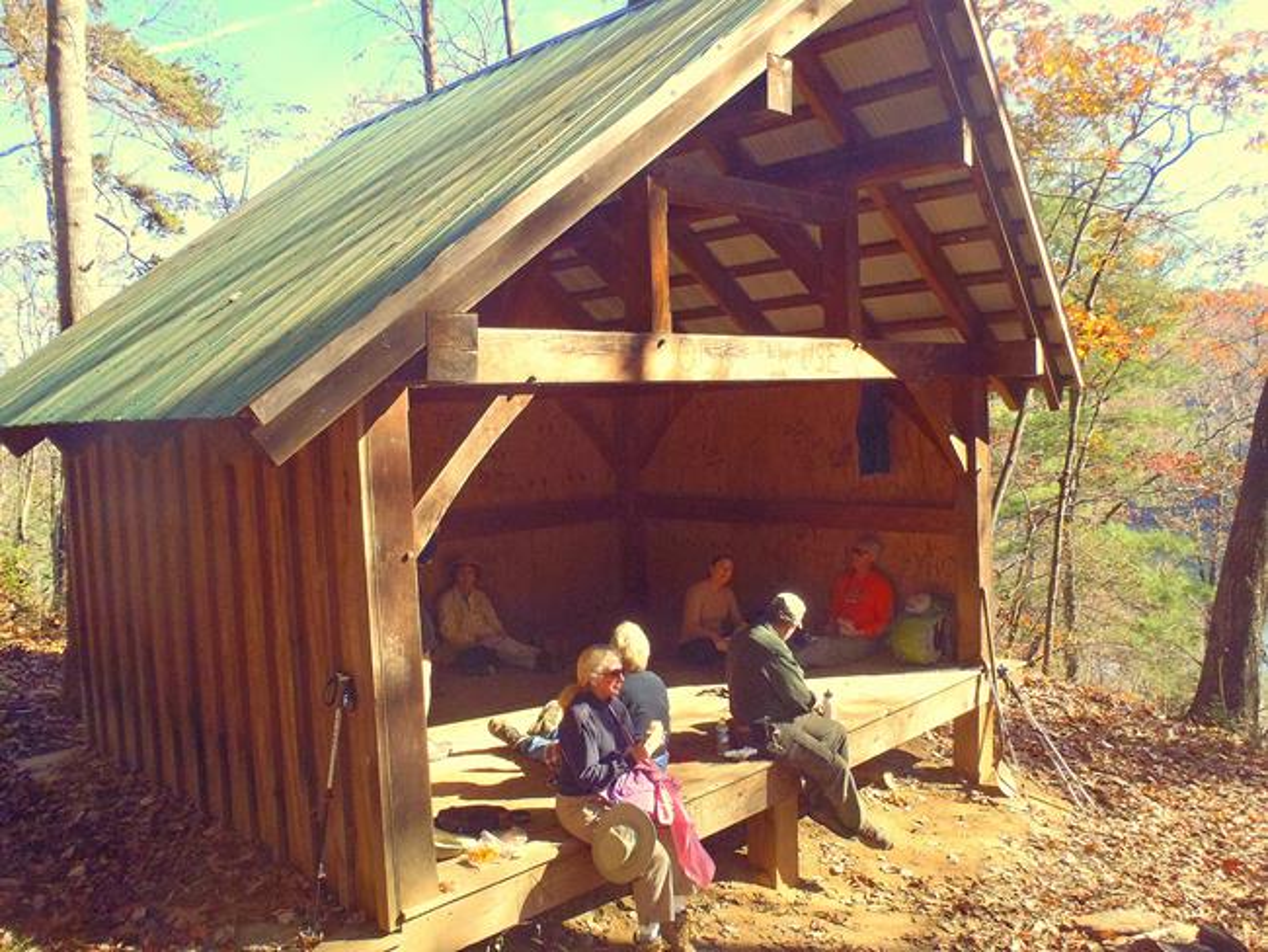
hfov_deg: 63.4
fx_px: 1026
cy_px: 476
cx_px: 634
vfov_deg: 49.8
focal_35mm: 28
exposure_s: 1/50
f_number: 10
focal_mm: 5
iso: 400
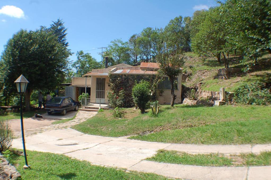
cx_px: 136
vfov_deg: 25.7
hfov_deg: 37.9
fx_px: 395
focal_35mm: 52
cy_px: 90
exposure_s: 1/320
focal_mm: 35
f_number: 9
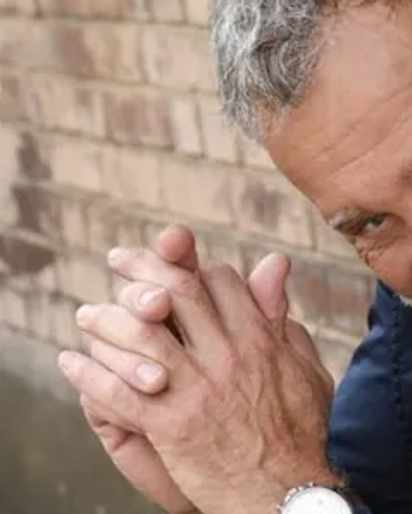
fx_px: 2998
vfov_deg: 9.7
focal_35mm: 197
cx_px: 478
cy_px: 619
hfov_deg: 7.8
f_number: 6.3
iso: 200
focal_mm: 58
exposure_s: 1/250
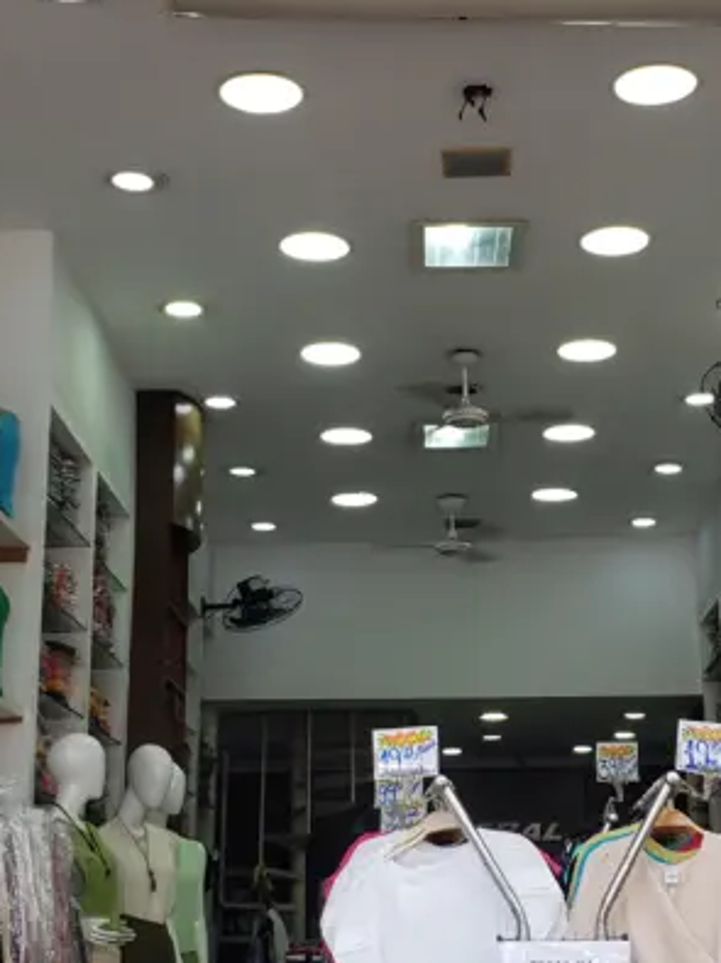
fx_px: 1835
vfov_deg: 29.4
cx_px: 411
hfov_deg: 22.2
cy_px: 482
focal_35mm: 66
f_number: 2.4
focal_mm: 4.3
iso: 50
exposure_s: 1/120
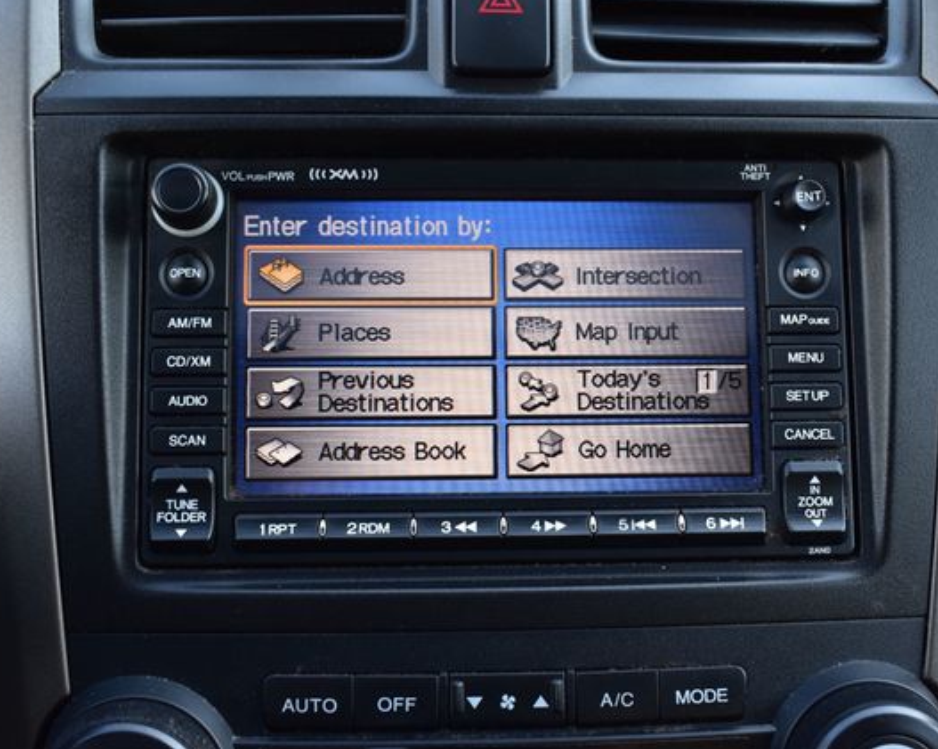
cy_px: 372
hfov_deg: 37.6
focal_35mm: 50
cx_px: 514
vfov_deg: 30.5
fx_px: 1375
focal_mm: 29
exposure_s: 1/25
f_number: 7.1
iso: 400
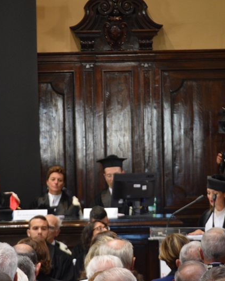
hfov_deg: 6.9
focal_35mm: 223
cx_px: 137
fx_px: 1853
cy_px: 140
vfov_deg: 8.7
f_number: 5.6
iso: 2200
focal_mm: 105
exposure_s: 1/60
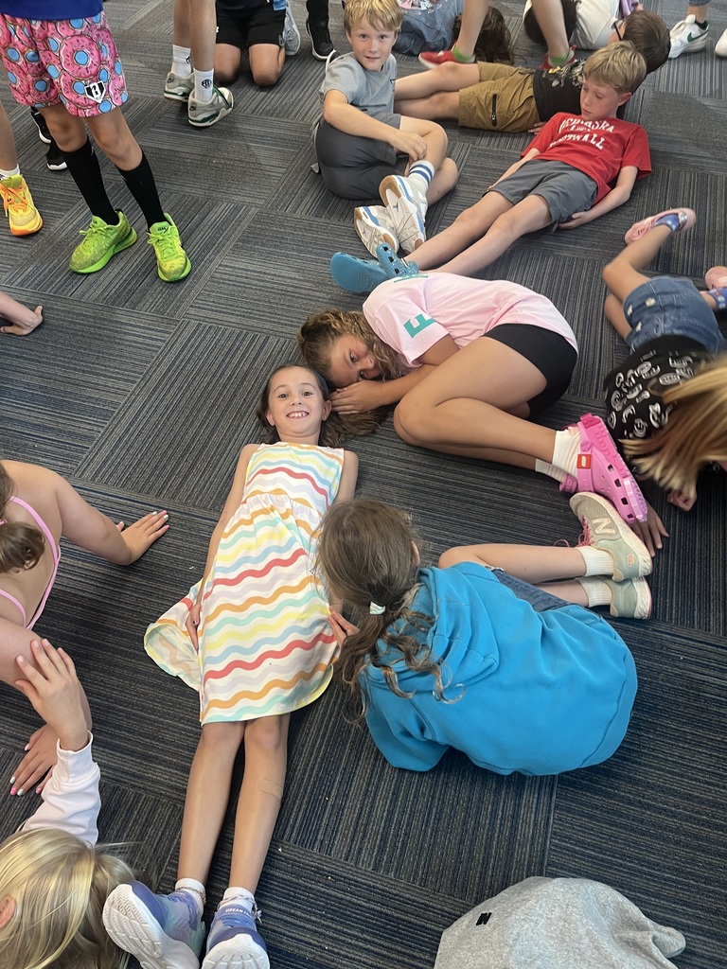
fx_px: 728
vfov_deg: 67.3
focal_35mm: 26
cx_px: 364
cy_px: 484
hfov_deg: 53.1
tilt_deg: -49.1
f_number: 1.6
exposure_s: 1/75
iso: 125
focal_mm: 5.1
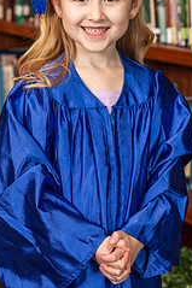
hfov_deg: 10.4
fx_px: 1057
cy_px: 117
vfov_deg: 15.5
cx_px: 98
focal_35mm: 132
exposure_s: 1/160
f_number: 4
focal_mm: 70
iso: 500
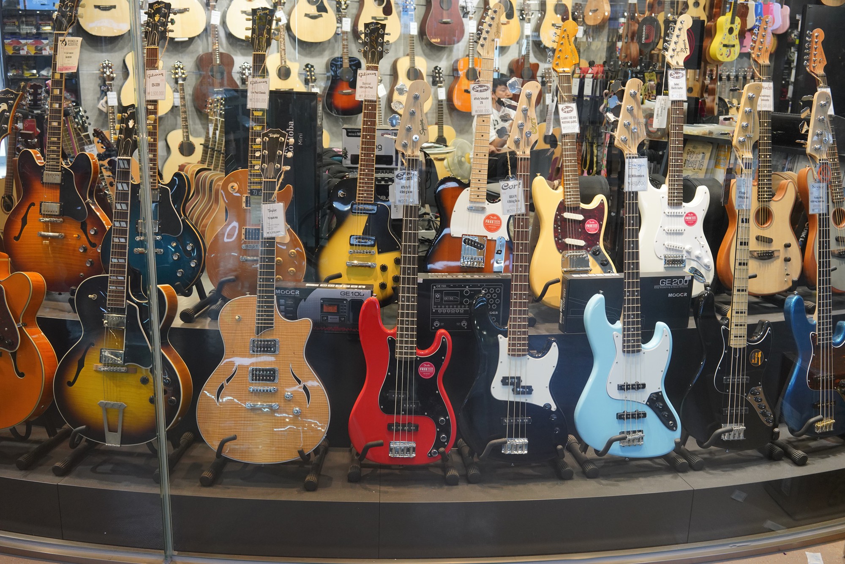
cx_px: 422
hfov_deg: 54.4
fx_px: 822
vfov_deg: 37.9
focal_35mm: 35
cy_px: 282
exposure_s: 1/80
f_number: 6.3
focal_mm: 35
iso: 1600
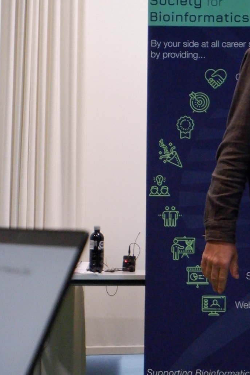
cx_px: 244
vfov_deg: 15.2
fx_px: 1384
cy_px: 38
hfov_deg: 10.2
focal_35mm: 133
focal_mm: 45
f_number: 5.6
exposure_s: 1/125
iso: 6400
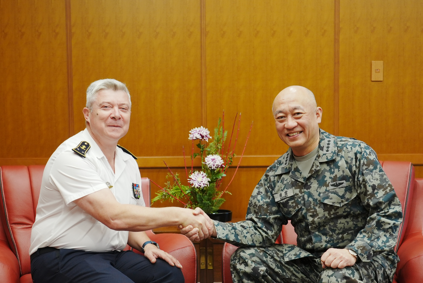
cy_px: 142
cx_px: 212
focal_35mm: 46
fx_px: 541
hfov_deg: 42.7
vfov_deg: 29.3
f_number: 4.5
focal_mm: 46
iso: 1000
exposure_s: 1/200
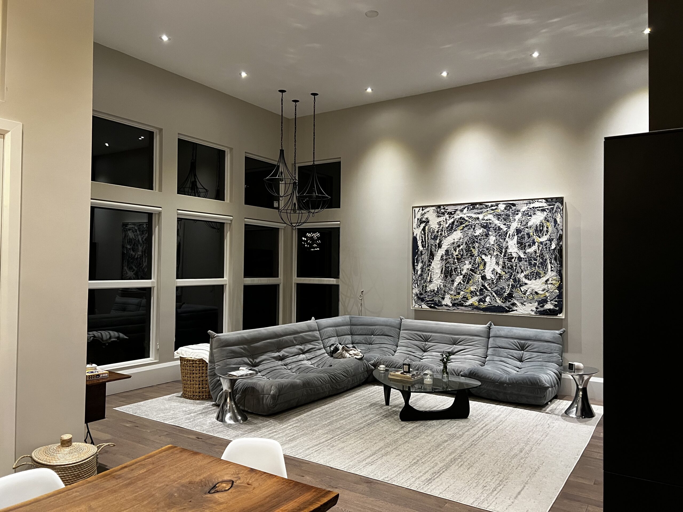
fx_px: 513
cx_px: 342
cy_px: 256
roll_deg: -0.5
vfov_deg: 53.1
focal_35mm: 26
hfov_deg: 67.3
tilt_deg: +1.4
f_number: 1.5
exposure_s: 1/60
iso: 400
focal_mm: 5.7
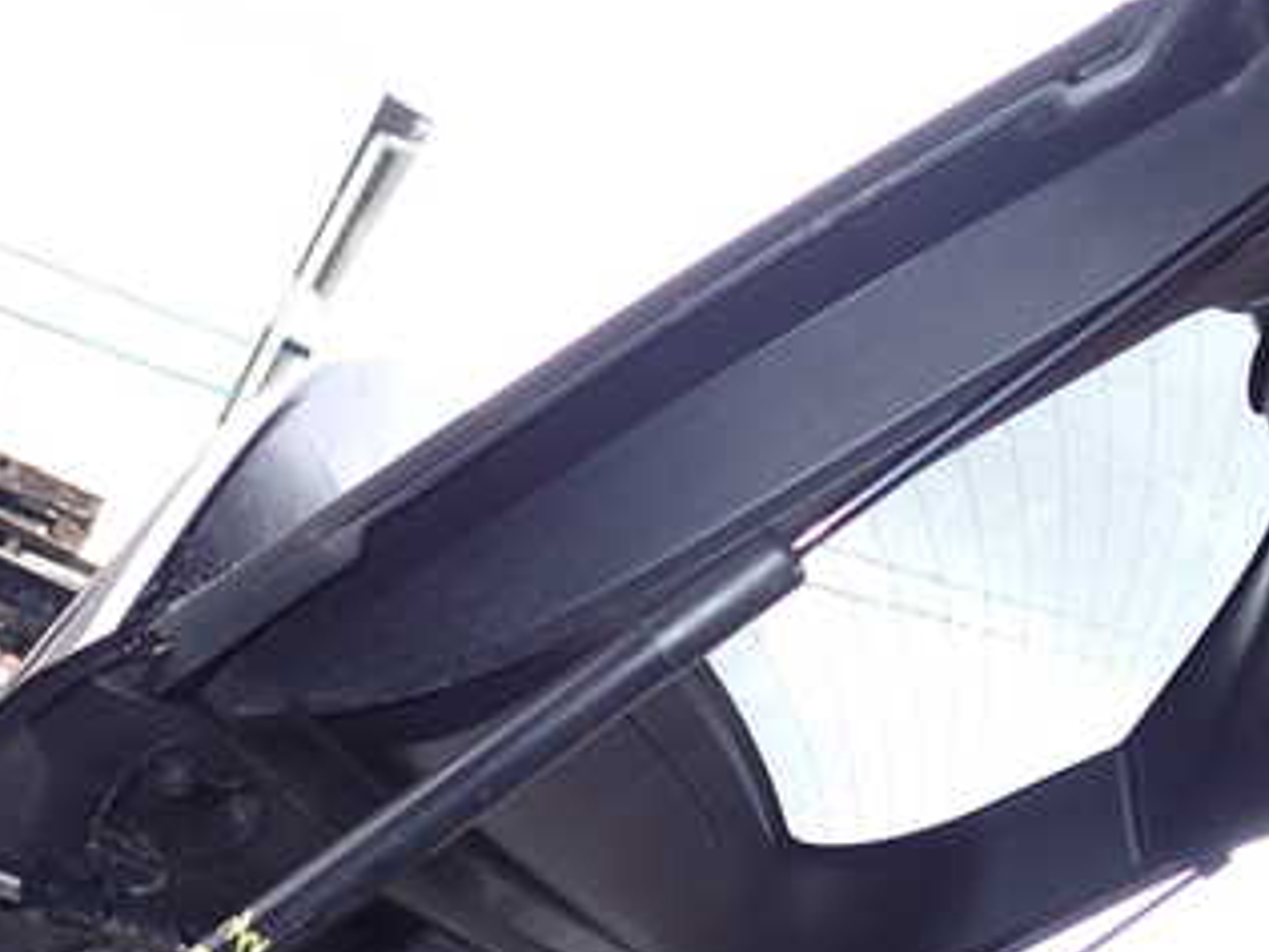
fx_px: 2090
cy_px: 530
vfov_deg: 25.6
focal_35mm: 57
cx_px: 775
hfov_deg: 33.7
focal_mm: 5.4
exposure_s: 1/60
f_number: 2.3
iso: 100
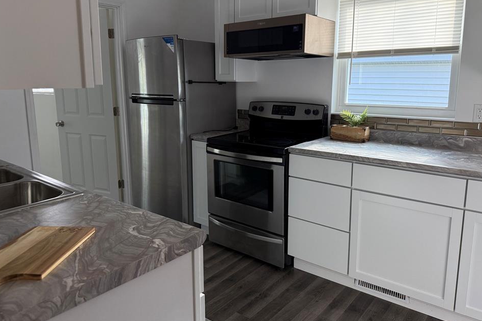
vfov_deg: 47.8
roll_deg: -0.5
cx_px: 245
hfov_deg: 67.4
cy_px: 141
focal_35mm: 27
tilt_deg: -9.0
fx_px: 361
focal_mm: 6.76
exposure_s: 1/200
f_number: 1.78
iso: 200
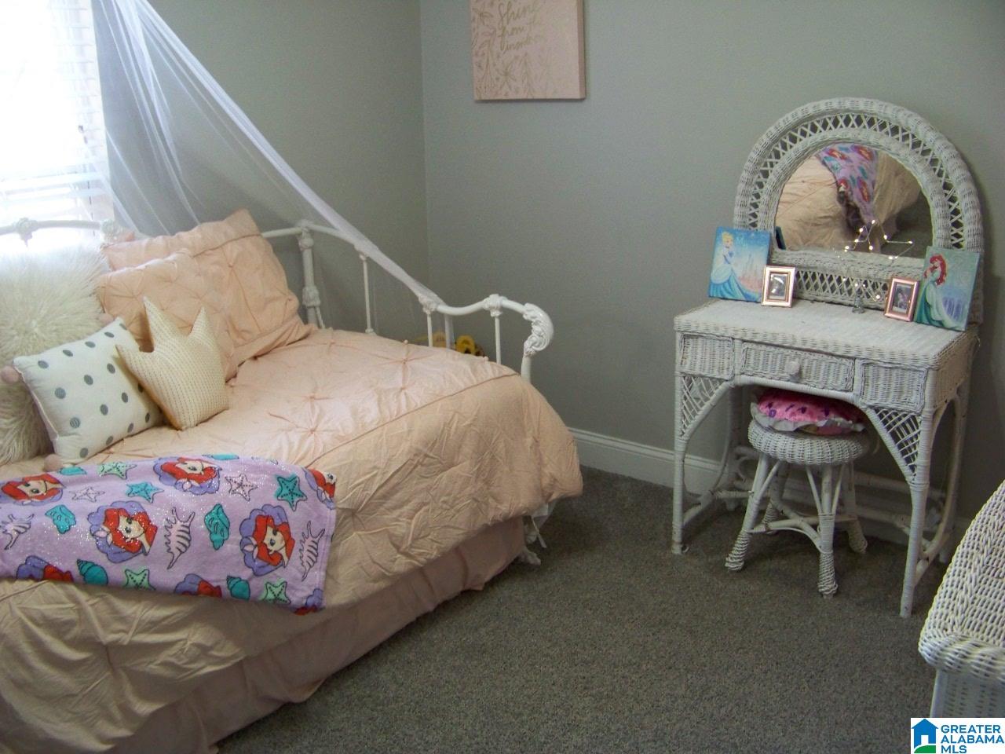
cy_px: 377
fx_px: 1045
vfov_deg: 39.7
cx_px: 502
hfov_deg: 51.4
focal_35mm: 36
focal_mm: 5.85
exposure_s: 1/30
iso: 196
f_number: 2.8
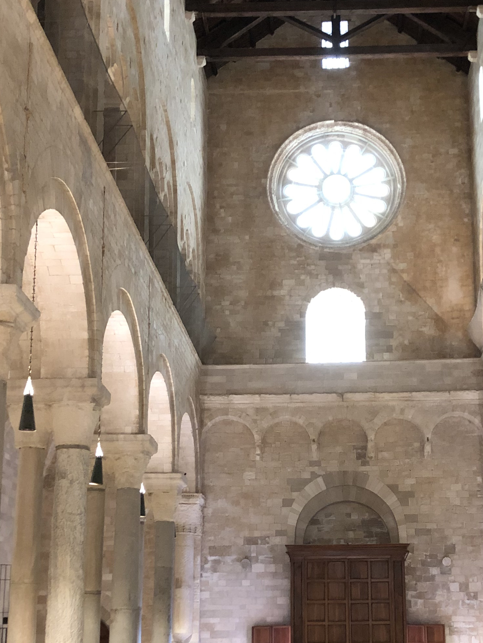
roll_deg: +1.0
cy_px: 422
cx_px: 333
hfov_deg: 25.5
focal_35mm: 57
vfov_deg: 33.5
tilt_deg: +12.1
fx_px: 1060
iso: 100
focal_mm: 4
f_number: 1.8
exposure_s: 1/9
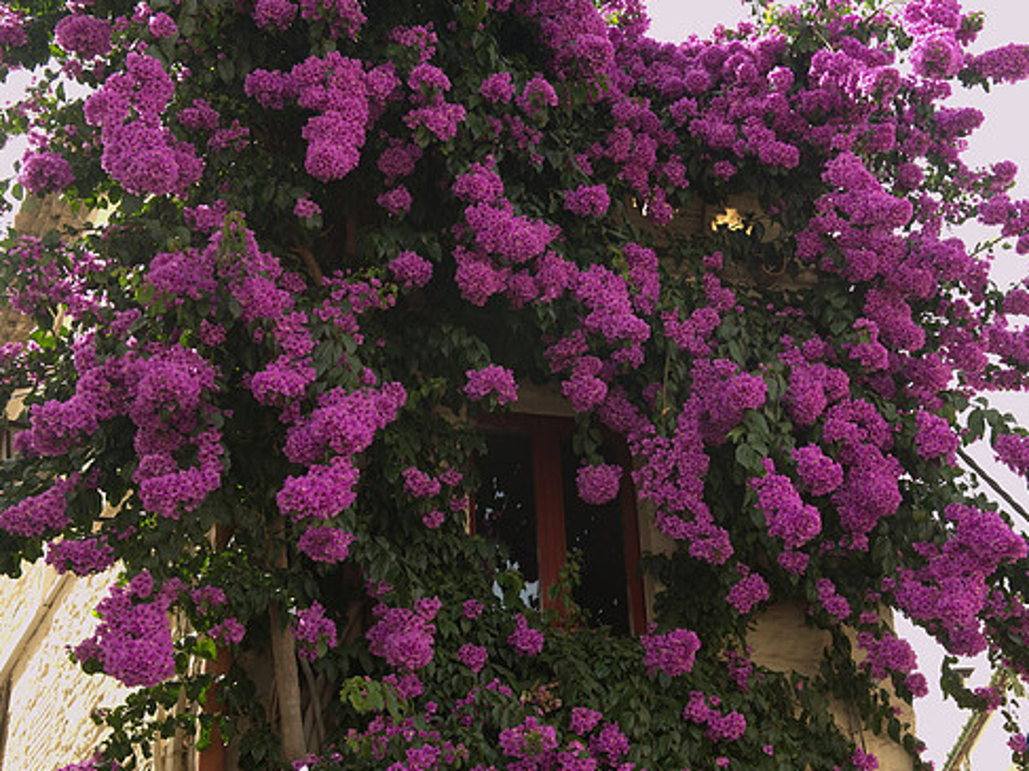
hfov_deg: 34.9
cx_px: 596
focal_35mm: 55
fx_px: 1635
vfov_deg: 26.5
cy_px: 396
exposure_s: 1/100
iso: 400
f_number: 5
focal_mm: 48
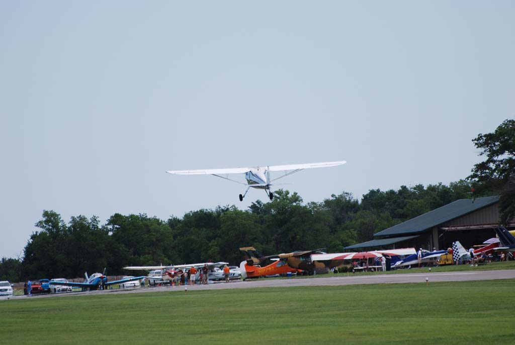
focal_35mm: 450
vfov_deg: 3.1
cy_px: 172
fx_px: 6444
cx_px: 258
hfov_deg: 4.6
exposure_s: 1/640
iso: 200
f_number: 5.6
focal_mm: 300
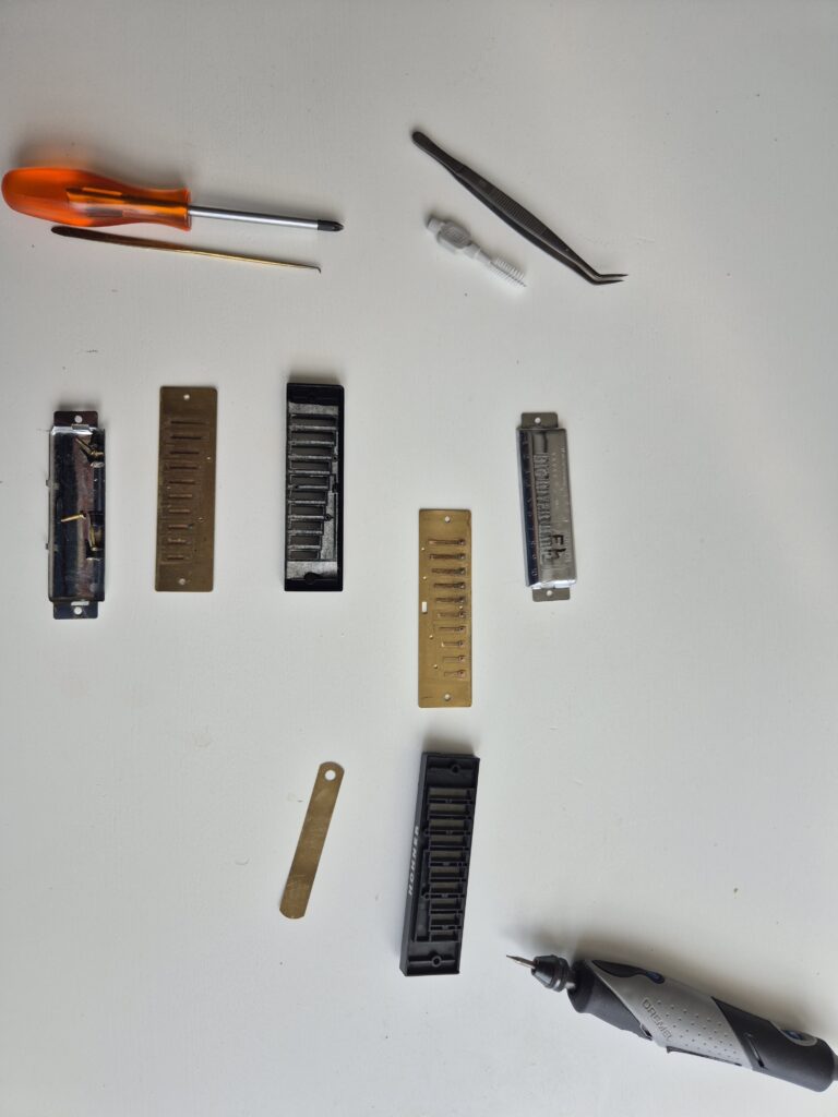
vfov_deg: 73.9
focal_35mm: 23
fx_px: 742
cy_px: 558
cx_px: 419
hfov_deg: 58.9
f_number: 1.8
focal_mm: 5.4
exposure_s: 1/246
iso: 25
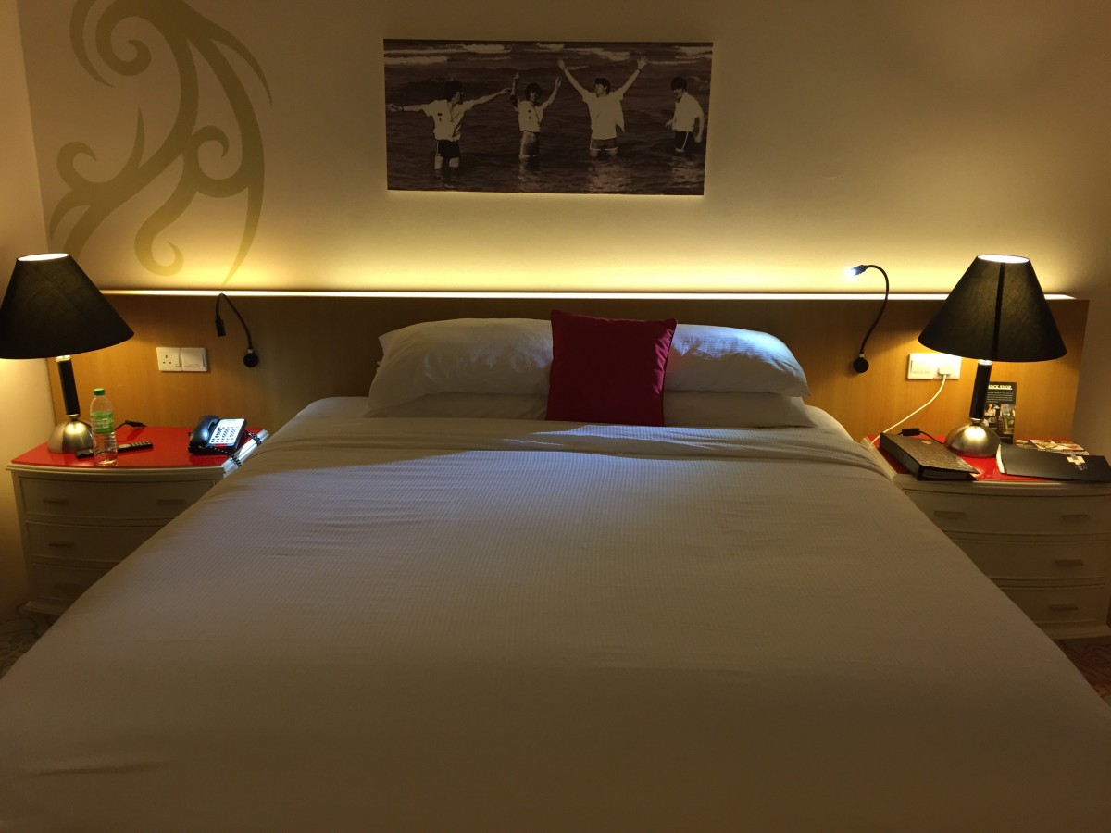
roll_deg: +0.0
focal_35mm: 29
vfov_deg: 48.2
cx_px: 556
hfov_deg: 61.7
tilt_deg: -15.5
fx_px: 931
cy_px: 416
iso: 100
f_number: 2.2
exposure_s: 1/30
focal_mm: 4.15
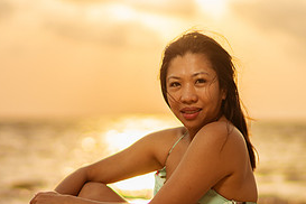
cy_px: 163
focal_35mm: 123
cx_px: 147
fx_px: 1045
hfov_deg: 16.7
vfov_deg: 11.1
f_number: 1.4
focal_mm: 58
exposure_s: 1/8000
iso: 50
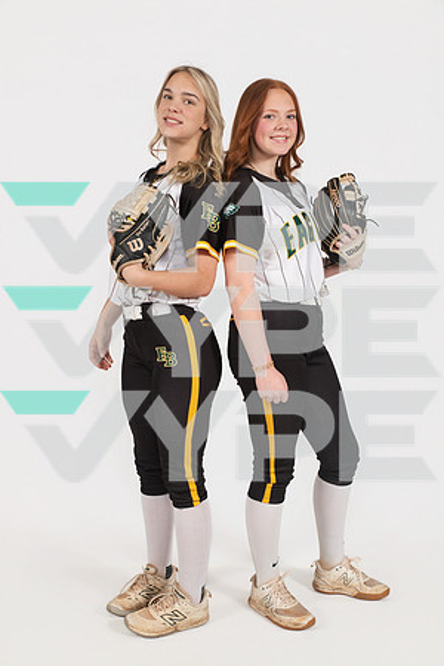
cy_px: 333
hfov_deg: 33.4
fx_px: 740
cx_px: 222
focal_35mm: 40
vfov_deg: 48.5
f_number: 8
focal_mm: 40
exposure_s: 1/320
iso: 640
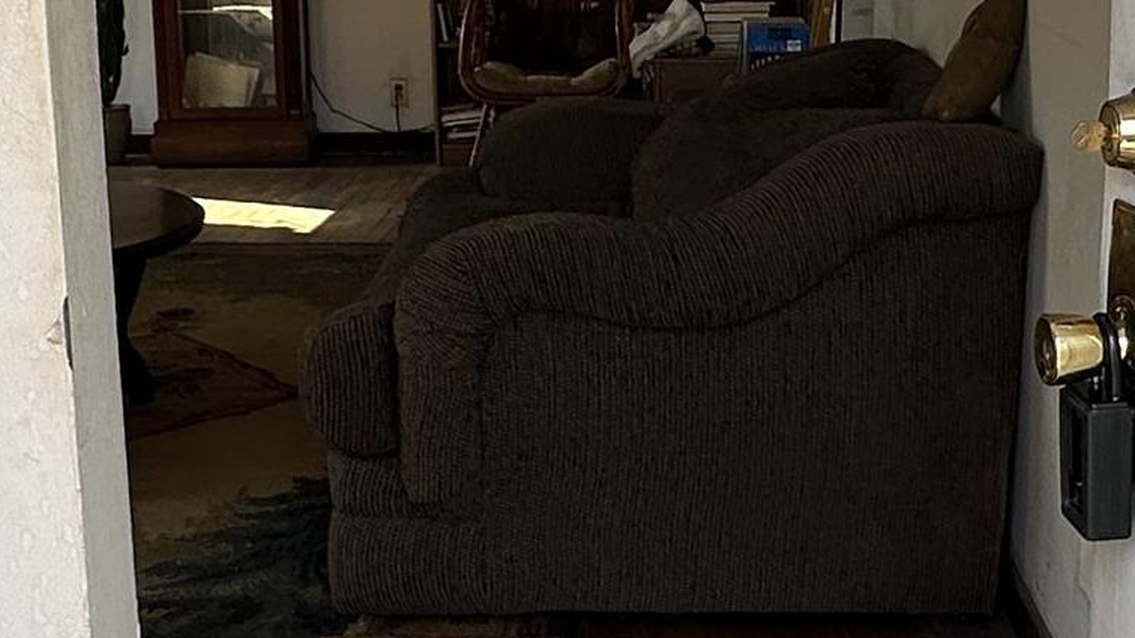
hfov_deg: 33.6
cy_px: 192
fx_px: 1866
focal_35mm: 62
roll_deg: +0.2
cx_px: 725
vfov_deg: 19.3
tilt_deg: -9.4
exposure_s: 1/130
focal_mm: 2.22
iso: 40
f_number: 2.2
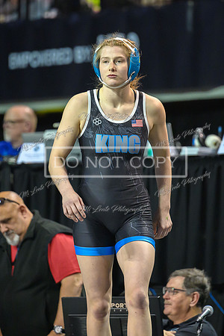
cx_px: 93
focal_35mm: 370
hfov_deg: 3.7
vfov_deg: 5.6
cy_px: 131
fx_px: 3449
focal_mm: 200
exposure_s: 1/1000
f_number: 2.8
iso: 5000
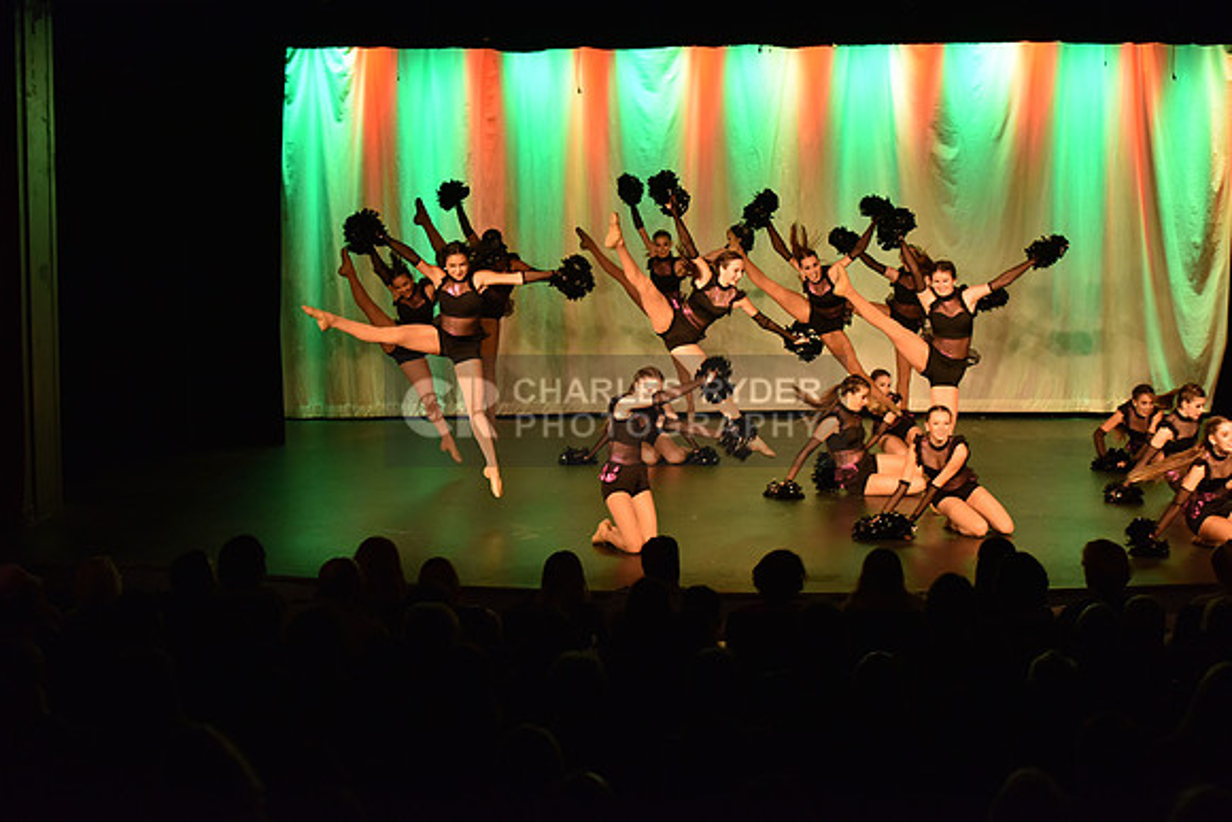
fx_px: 2396
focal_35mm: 70
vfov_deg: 19.5
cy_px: 411
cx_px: 616
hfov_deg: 28.8
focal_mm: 70
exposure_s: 1/320
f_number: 4
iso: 2000
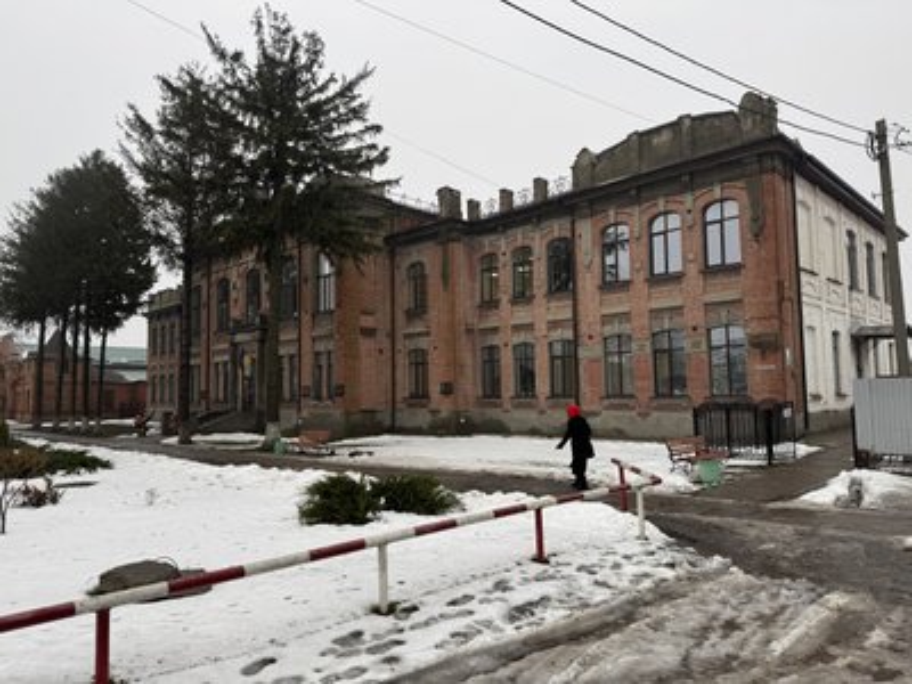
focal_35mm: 24
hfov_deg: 71.6
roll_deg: +0.6
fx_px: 632
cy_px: 342
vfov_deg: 56.8
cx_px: 456
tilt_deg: +4.0
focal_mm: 6.76
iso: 80
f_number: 1.78
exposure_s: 1/315
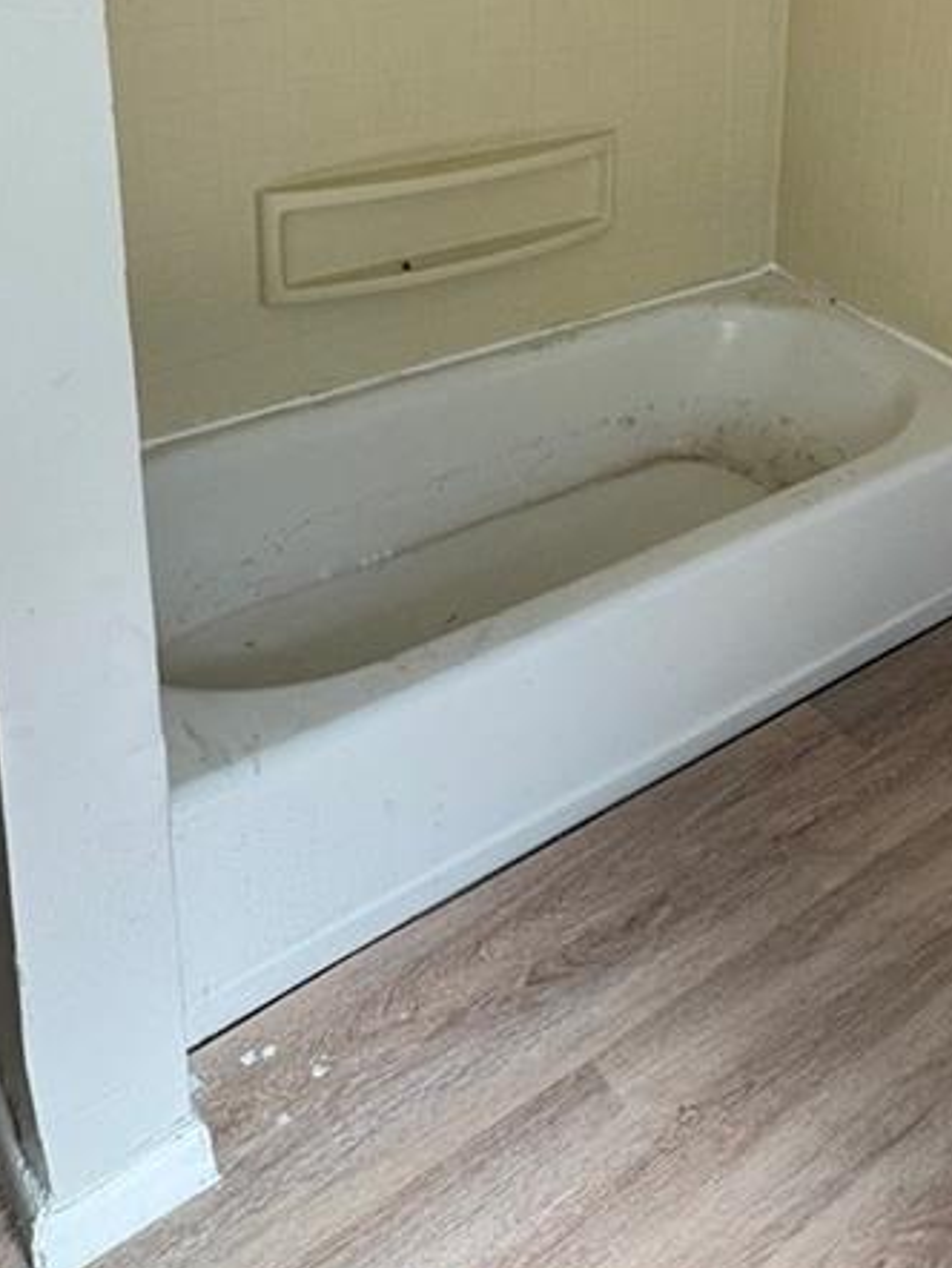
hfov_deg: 35.4
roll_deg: -1.2
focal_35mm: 38
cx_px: 866
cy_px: 92
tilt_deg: -12.2
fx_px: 1392
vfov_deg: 44.0
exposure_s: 1/120
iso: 100
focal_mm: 2.22
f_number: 2.2
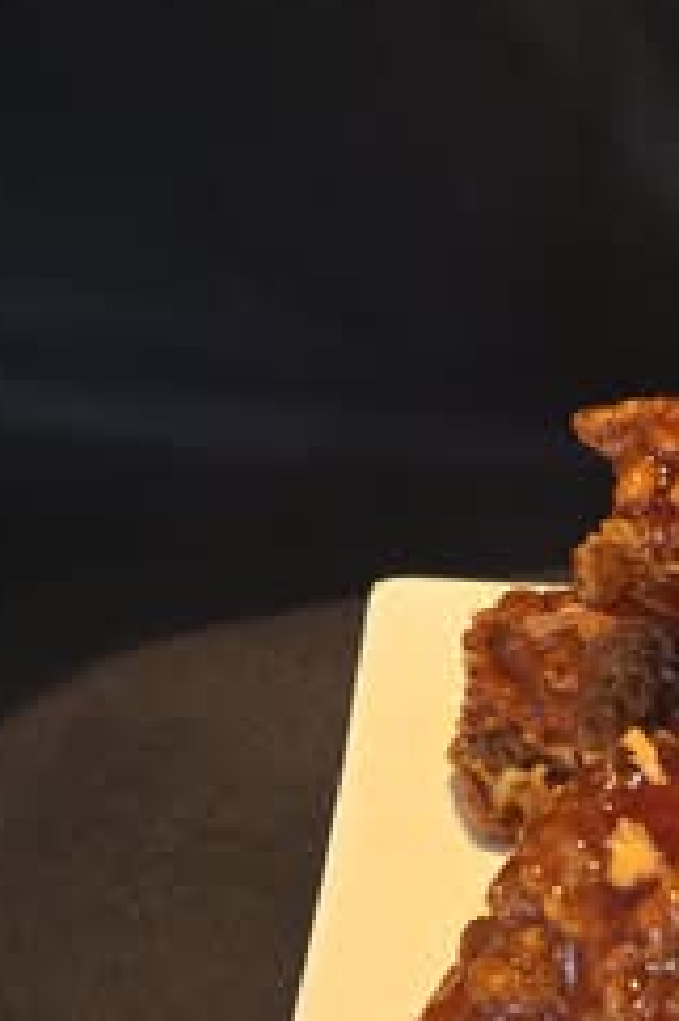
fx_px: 1643
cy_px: 700
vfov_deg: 34.1
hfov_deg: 21.5
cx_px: 835
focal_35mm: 58
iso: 80
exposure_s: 1/50
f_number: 1.7
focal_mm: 6.25
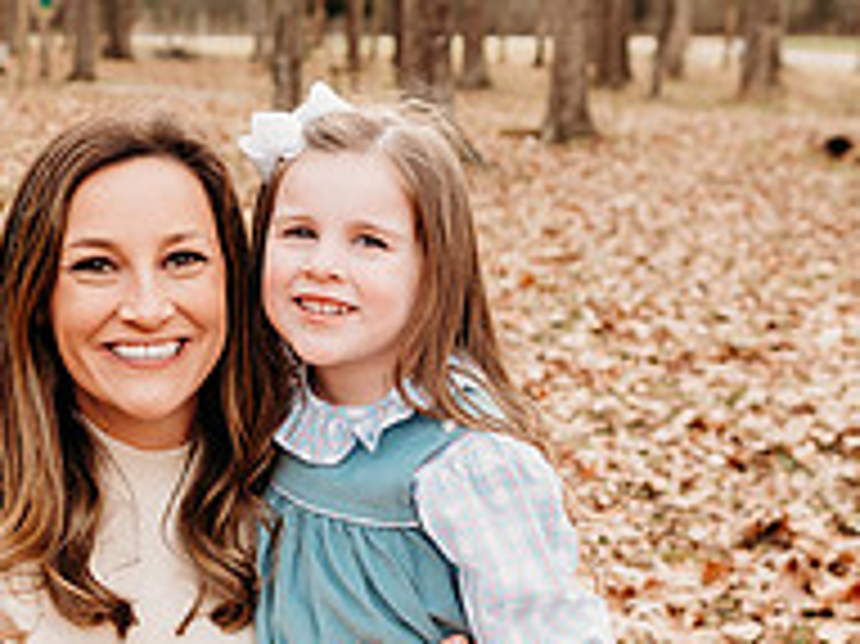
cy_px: 430
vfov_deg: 20.9
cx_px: 266
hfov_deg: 27.6
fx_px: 1738
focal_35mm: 70
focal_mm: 24
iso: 125
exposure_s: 1/250
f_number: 3.2
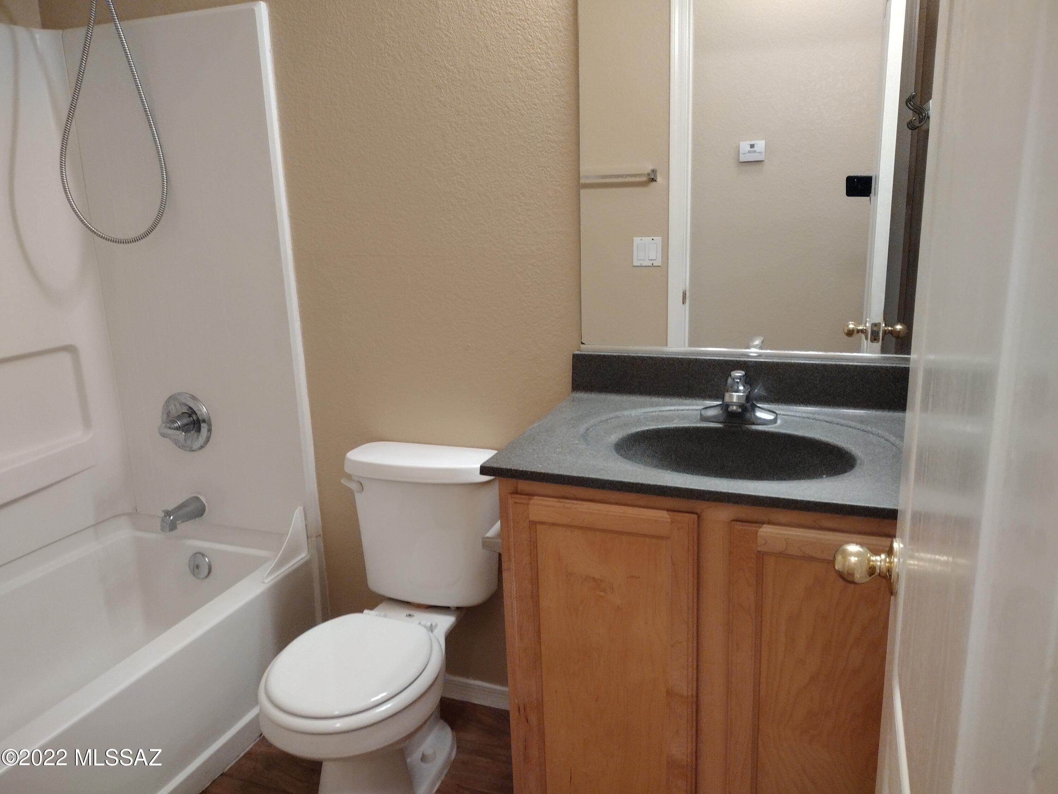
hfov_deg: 65.3
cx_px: 529
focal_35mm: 27
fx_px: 825
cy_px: 397
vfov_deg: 51.4
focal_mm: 4.71
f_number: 1.7
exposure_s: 1/40
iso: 628
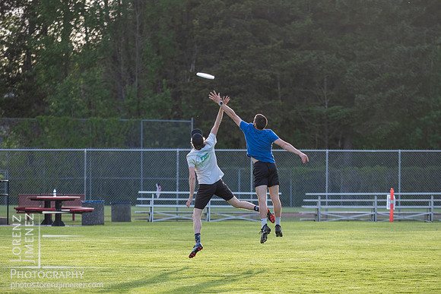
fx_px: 3259
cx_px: 220
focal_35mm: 266
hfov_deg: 7.7
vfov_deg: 5.2
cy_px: 151
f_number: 2.8
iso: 500
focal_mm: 125
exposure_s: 1/1000
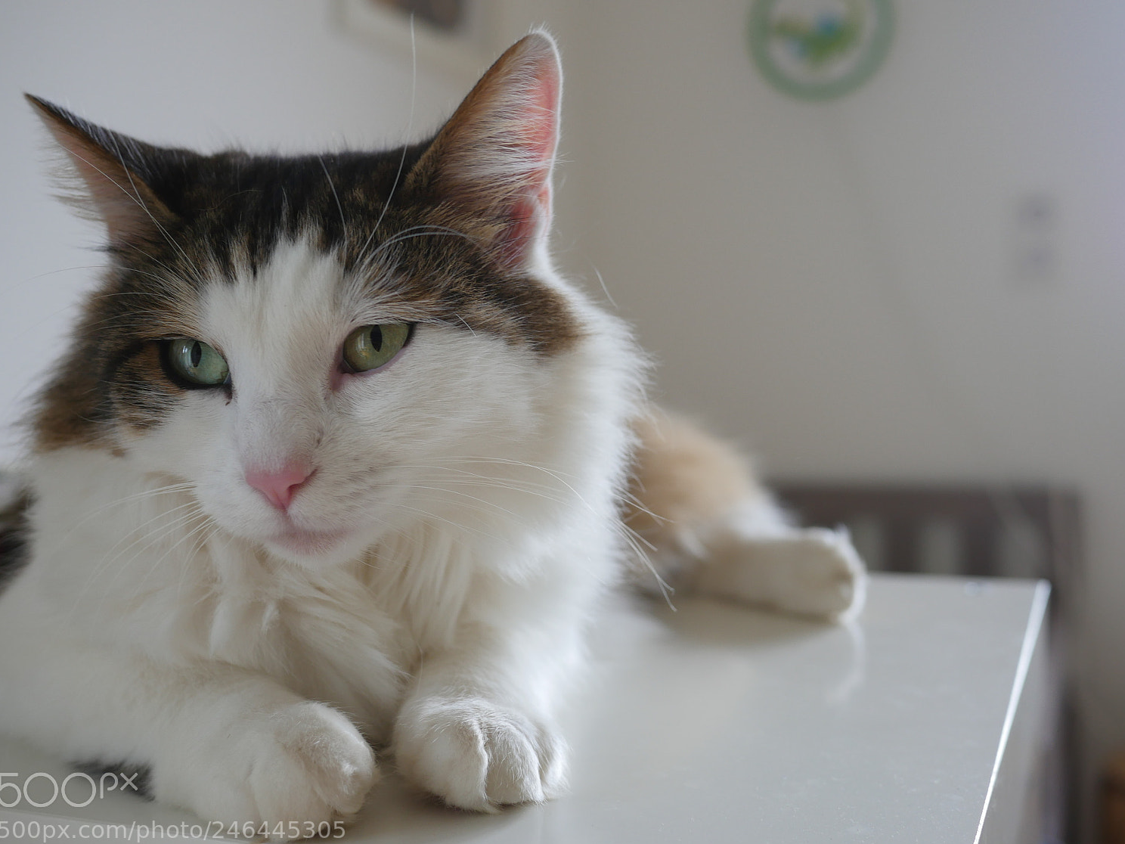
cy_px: 436
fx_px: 1397
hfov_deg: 43.8
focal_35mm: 43
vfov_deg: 33.6
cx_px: 555
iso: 200
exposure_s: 1/60
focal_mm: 20
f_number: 2.8
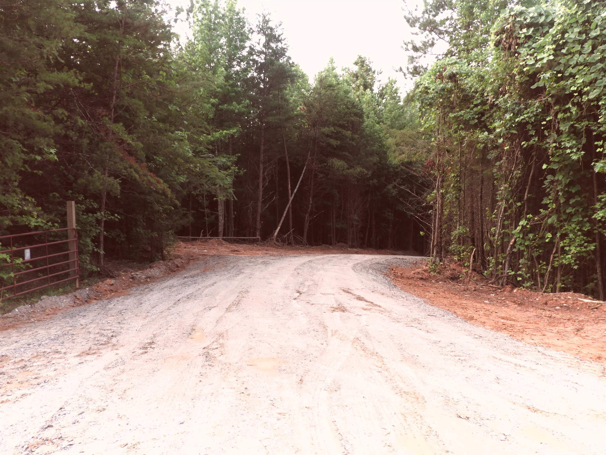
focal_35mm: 30
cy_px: 228
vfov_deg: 46.8
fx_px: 525
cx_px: 303
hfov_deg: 60.0
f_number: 5
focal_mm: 5.4
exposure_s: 1/50
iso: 100
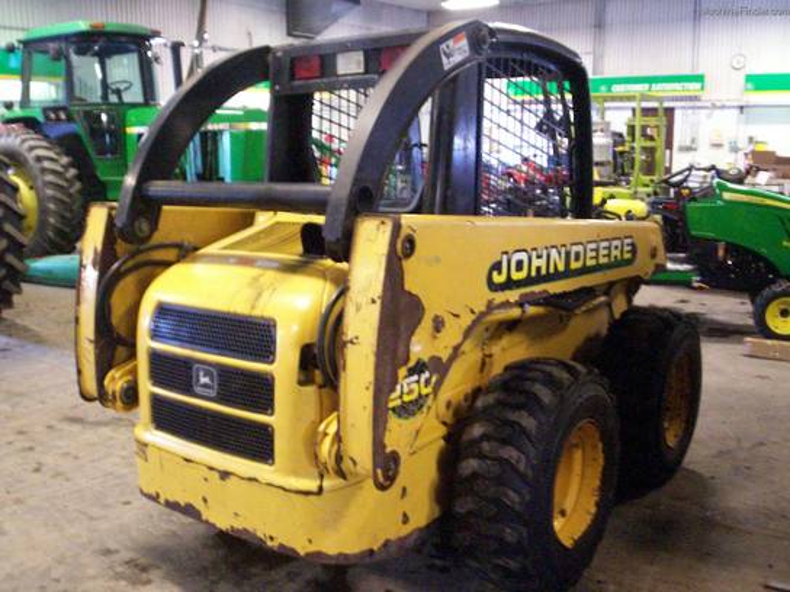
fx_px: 822
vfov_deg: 39.7
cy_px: 296
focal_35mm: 36
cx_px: 395
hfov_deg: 51.4
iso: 397
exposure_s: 1/8
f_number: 4.5
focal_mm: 5.9
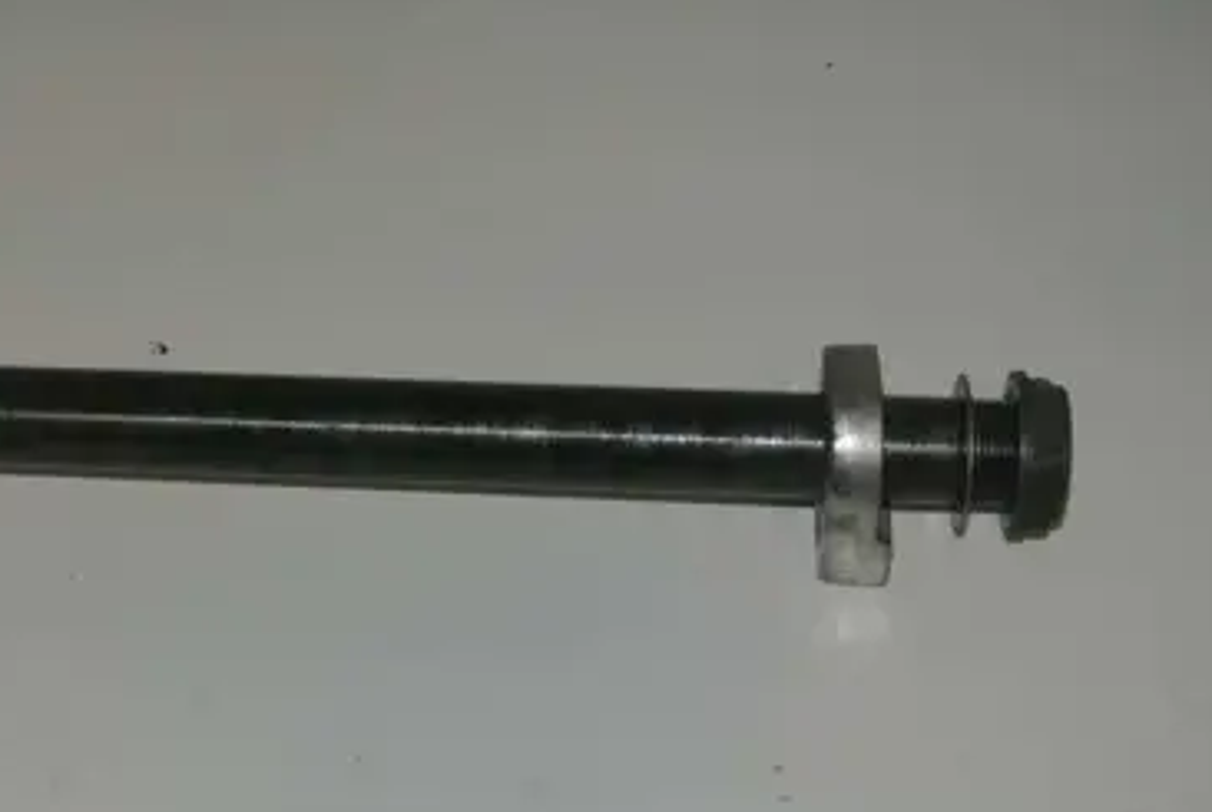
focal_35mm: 69
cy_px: 487
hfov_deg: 28.8
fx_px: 2326
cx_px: 325
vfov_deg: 19.8
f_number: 4.5
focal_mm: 17.5
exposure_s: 1/60
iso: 200
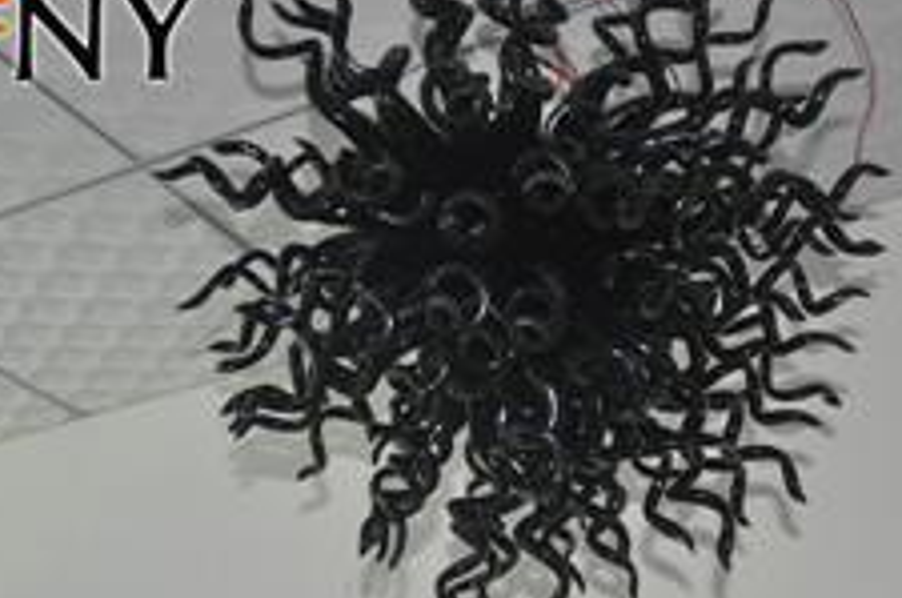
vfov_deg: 21.1
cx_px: 453
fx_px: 1600
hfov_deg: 31.5
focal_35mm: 64
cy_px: 407
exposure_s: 1/60
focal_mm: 24
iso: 800
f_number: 3.8
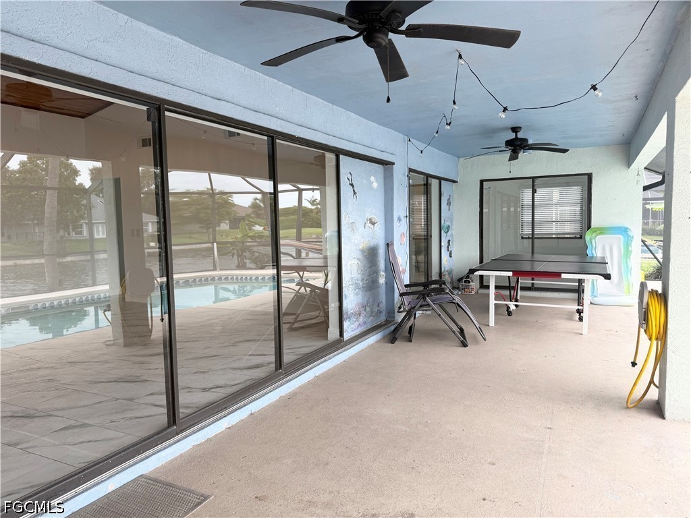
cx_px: 346
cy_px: 259
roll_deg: +1.3
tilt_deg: -3.4
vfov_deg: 56.8
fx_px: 479
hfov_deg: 71.6
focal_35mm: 24
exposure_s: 1/344
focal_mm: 6.76
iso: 80
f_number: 1.78
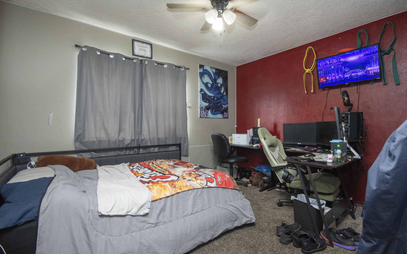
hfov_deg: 97.8
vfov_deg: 71.2
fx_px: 177
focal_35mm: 16
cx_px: 212
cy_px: 118
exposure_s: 1/40
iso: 1000
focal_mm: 10
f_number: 6.3
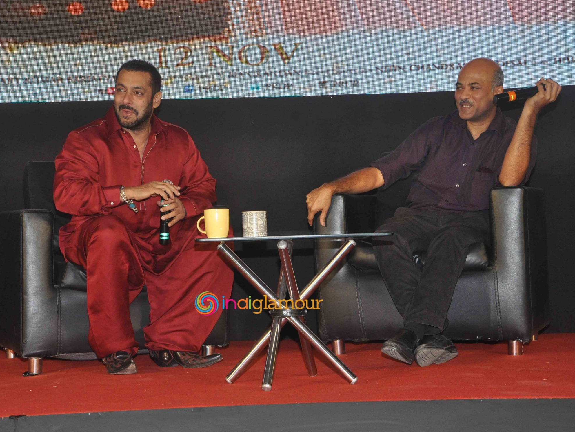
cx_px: 259
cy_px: 217
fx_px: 1362
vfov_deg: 18.0
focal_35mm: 82
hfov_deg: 23.8
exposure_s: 1/200
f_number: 10
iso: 800
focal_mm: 50
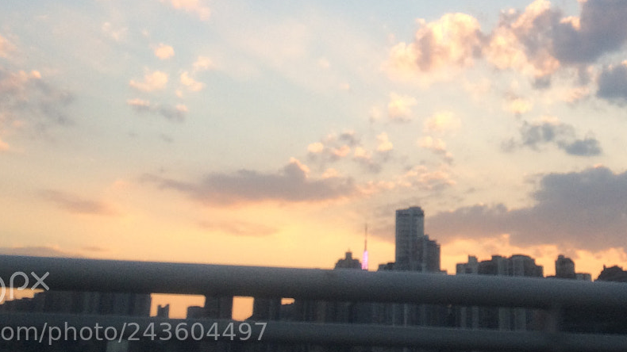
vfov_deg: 17.8
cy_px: -82
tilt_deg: +23.1
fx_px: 1064
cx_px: 487
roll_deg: -1.9
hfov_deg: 32.1
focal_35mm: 64
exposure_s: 1/128
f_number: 2.2
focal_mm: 4.15
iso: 32
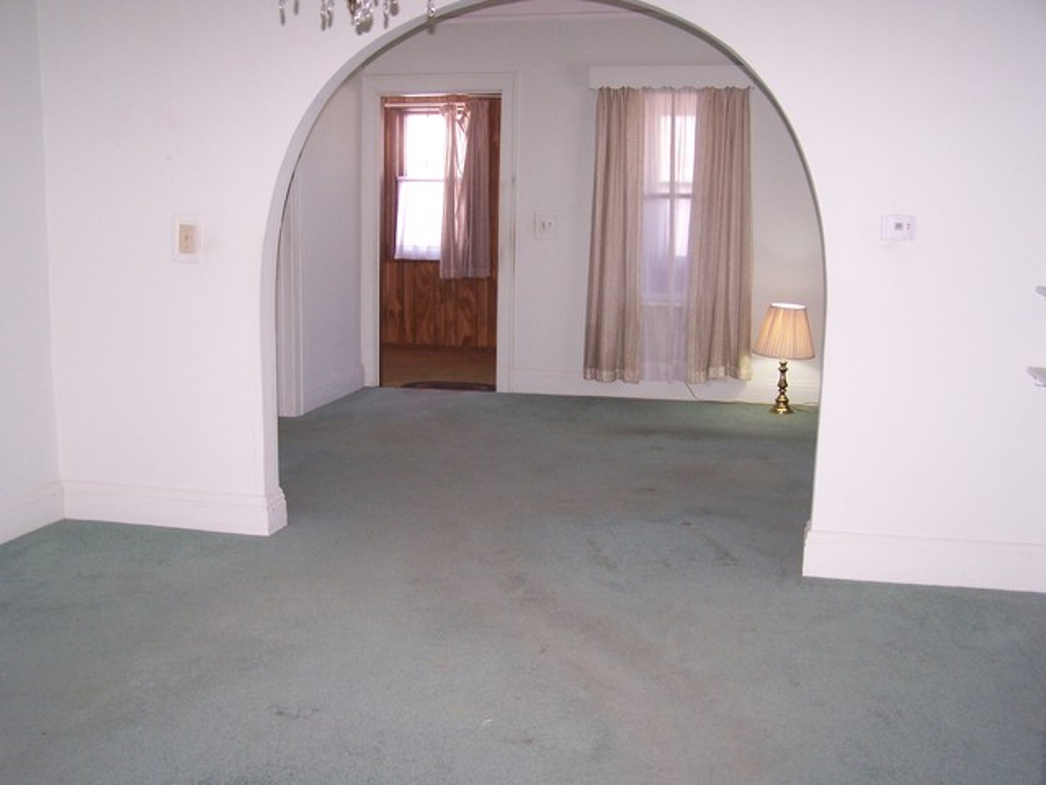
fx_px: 1148
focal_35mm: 38
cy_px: 392
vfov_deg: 37.7
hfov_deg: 49.0
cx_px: 523
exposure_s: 1/60
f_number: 2.8
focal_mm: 6.3
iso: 140
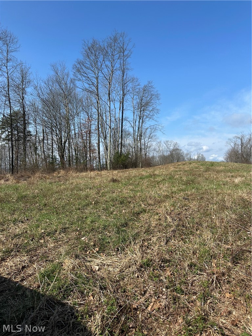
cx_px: 126
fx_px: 233
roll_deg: -0.7
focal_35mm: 24
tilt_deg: +0.9
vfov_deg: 71.6
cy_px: 168
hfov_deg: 56.8
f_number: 1.78
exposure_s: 1/4184
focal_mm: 6.86
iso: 80
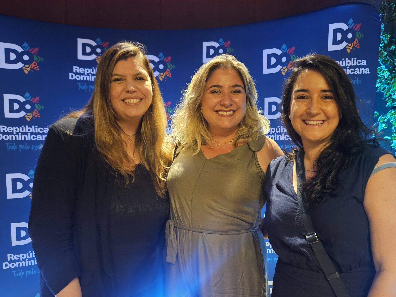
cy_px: 178
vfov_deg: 49.4
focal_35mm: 28
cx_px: 213
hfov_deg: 63.4
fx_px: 320
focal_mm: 5.4
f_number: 1.8
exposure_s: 1/24
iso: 1000
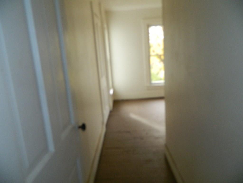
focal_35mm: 25
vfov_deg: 54.9
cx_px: 122
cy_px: 92
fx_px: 175
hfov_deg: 69.4
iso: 200
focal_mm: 4.5
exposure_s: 1/100
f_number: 3.1
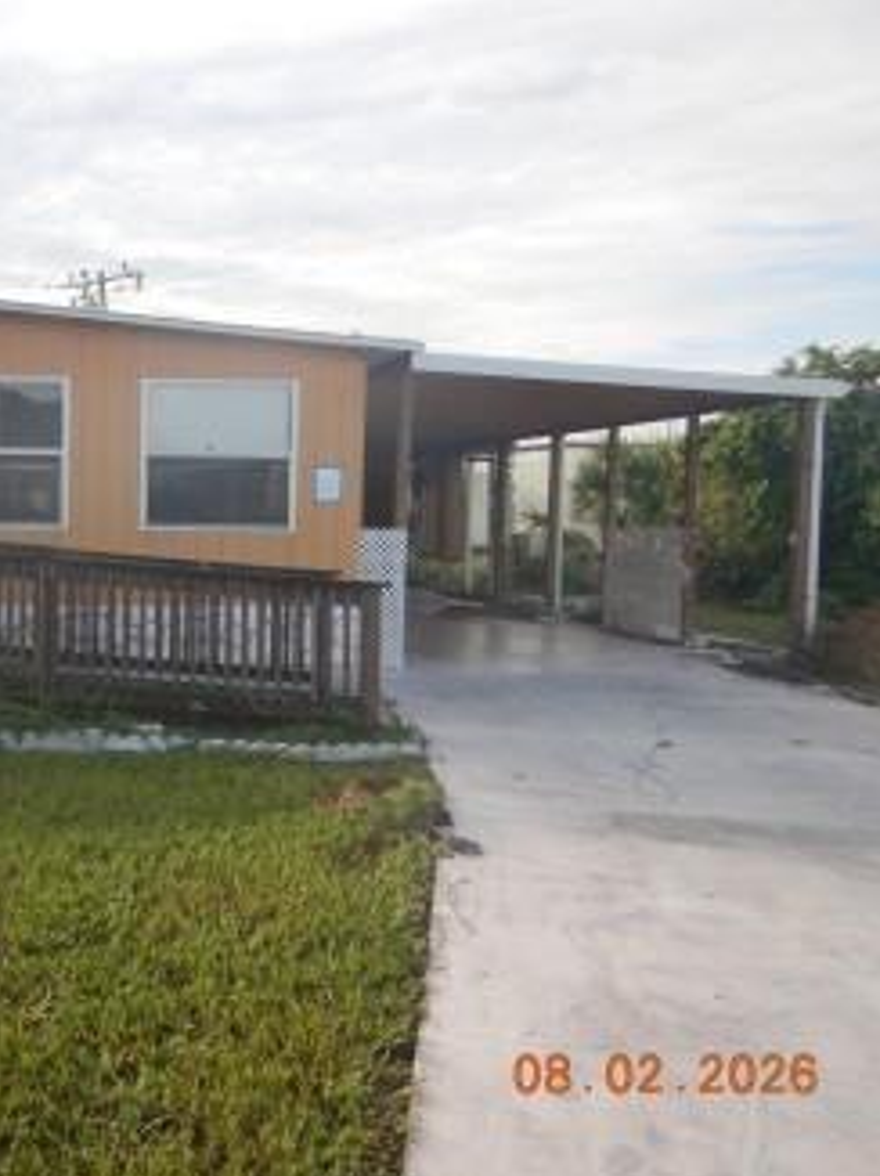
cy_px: 595
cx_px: 79
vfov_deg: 55.4
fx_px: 1120
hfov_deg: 39.6
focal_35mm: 33
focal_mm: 4.3
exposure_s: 1/640
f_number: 2.8
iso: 125
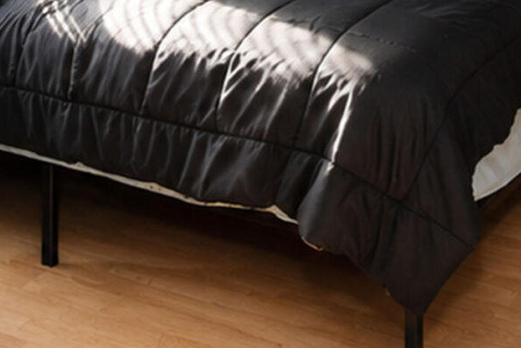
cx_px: 385
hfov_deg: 30.5
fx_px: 941
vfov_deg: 18.1
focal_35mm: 65
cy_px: -206
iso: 1600
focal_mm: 10
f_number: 8
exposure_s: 1/60
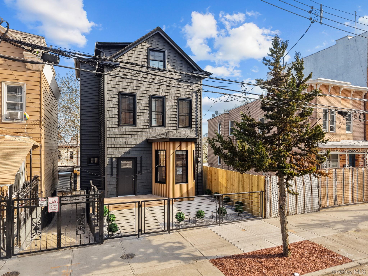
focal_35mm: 24
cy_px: 138
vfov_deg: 56.8
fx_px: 255
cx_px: 184
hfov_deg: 71.6
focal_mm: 8.67
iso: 400
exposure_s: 1/240
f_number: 1.8
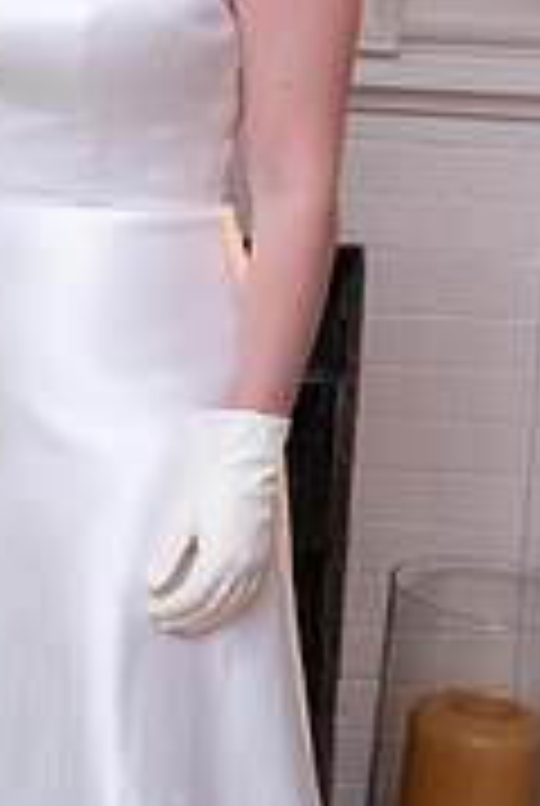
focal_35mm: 138
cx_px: -112
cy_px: 144
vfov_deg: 14.7
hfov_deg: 9.8
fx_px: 3093
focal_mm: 55
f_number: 4.5
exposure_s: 1/80
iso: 800
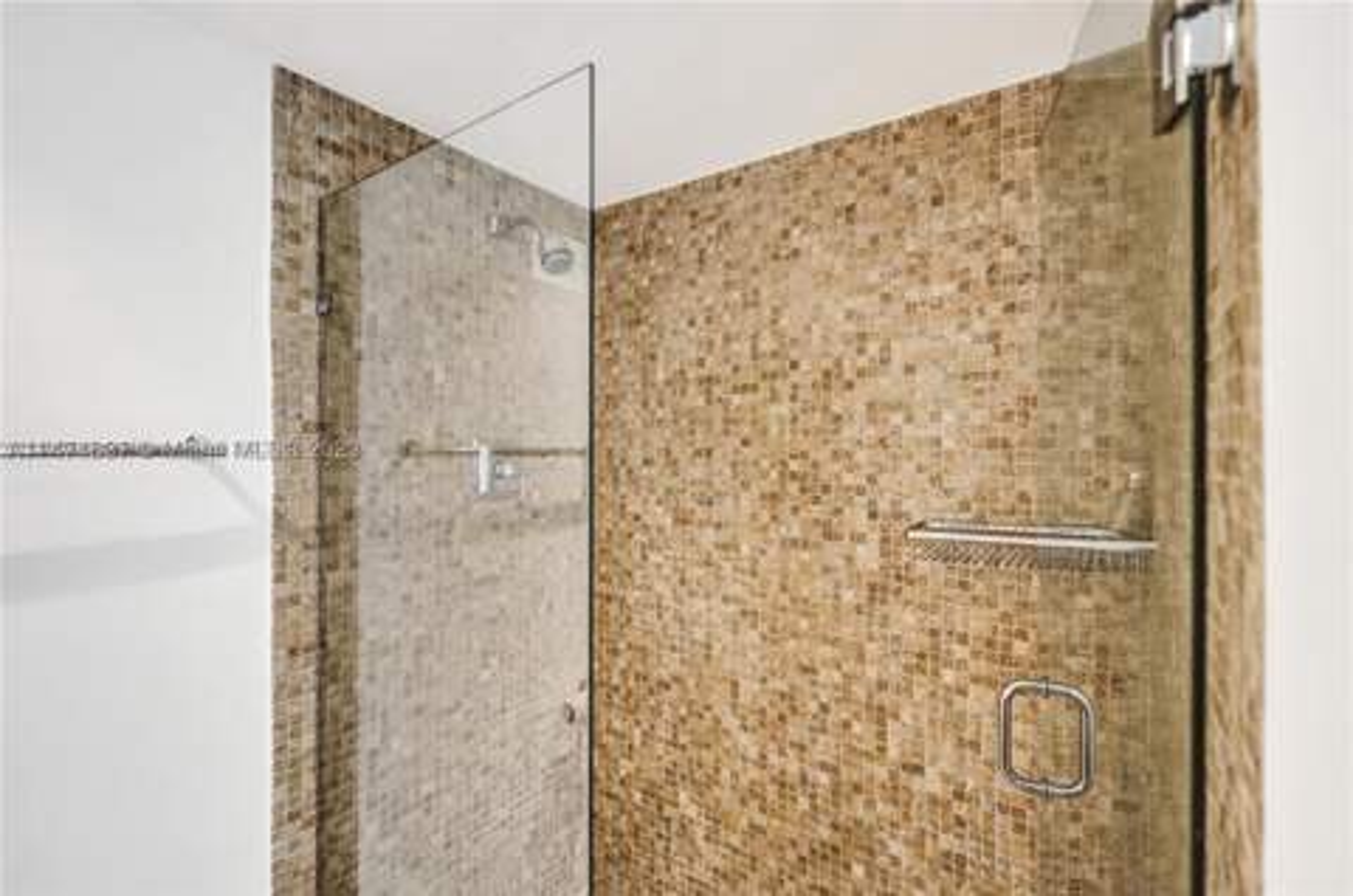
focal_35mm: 16
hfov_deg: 96.8
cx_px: 676
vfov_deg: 73.5
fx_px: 600
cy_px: 448
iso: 1250
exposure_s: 1/160
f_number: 2.8
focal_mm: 16
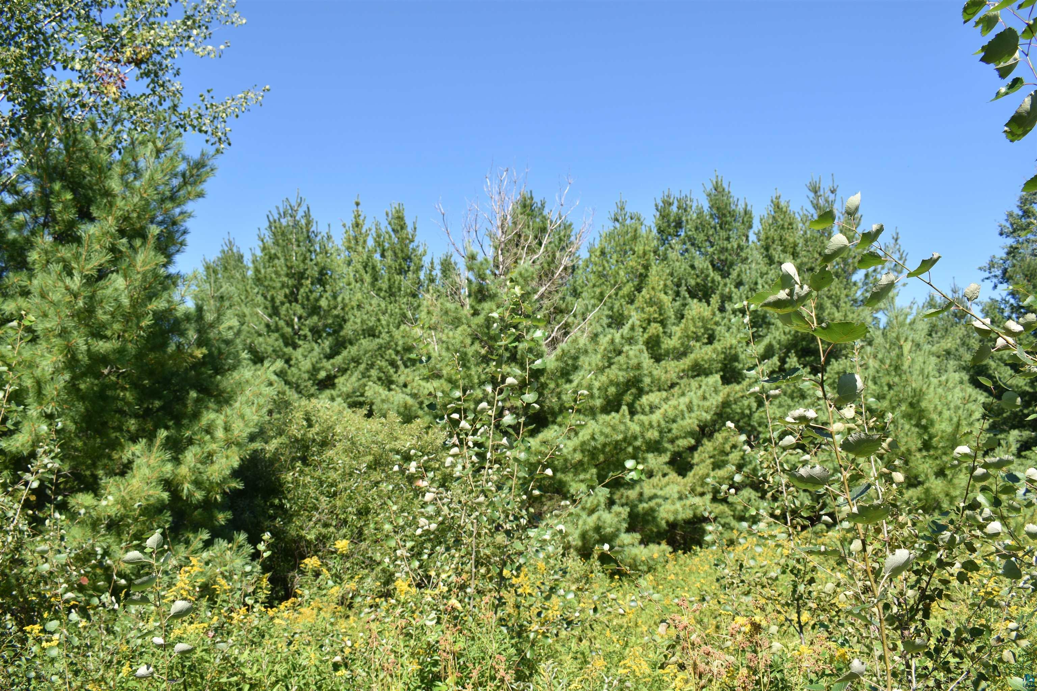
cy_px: 346
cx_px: 518
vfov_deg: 47.9
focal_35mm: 27
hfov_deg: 67.4
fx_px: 778
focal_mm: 18
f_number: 8
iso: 160
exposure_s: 1/250
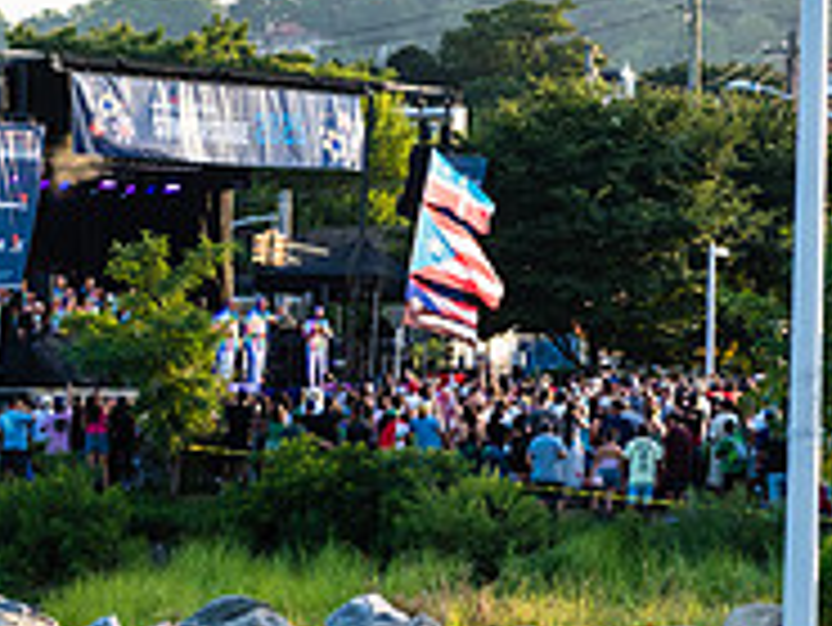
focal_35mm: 211
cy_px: 299
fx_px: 5075
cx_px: 364
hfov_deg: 9.4
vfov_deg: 7.0
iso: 1000
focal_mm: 70
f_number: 3.5
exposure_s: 1/1600
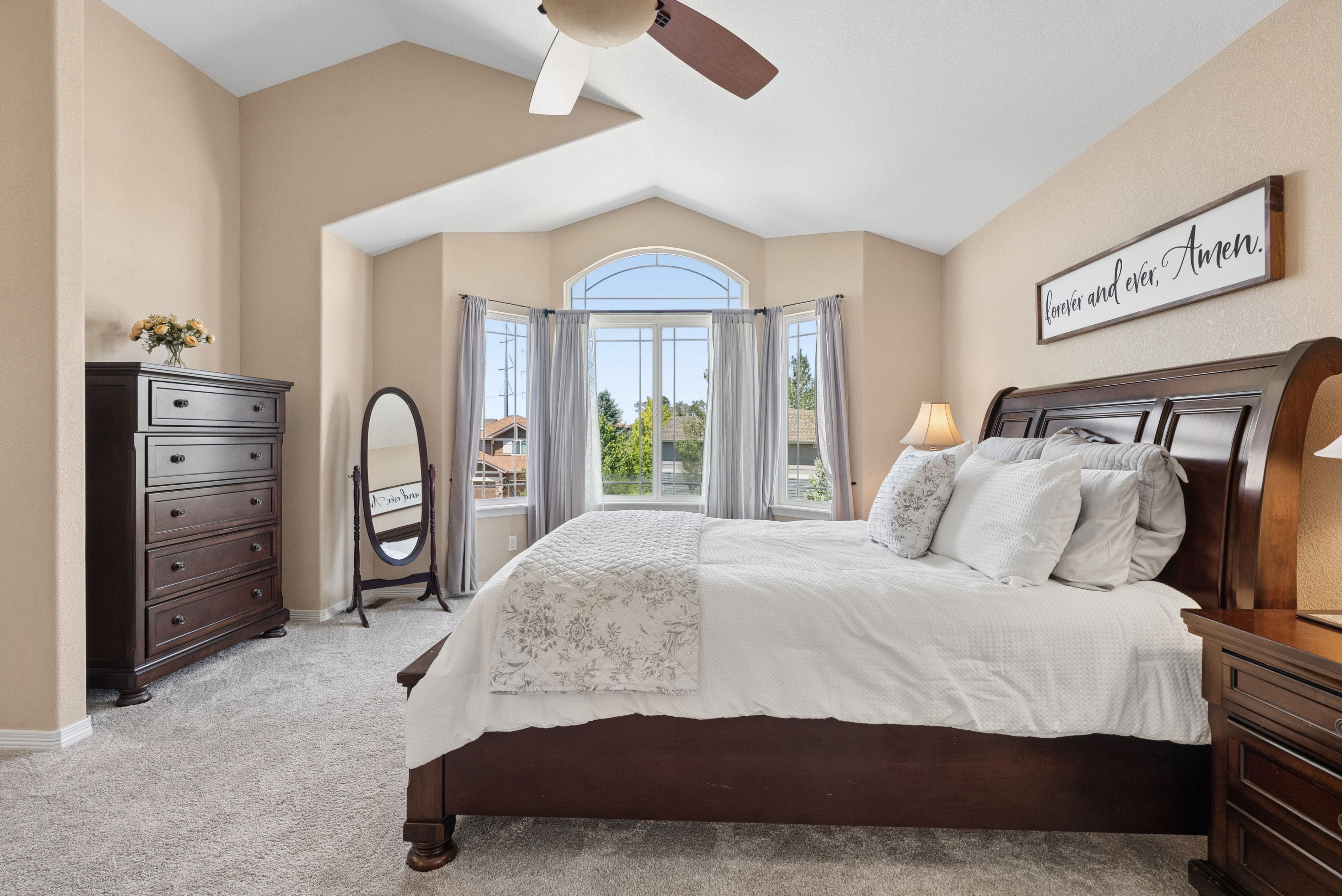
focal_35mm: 16
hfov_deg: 96.7
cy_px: 448
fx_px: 597
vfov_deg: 73.8
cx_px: 671
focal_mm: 16
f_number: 8
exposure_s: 1/100
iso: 1000
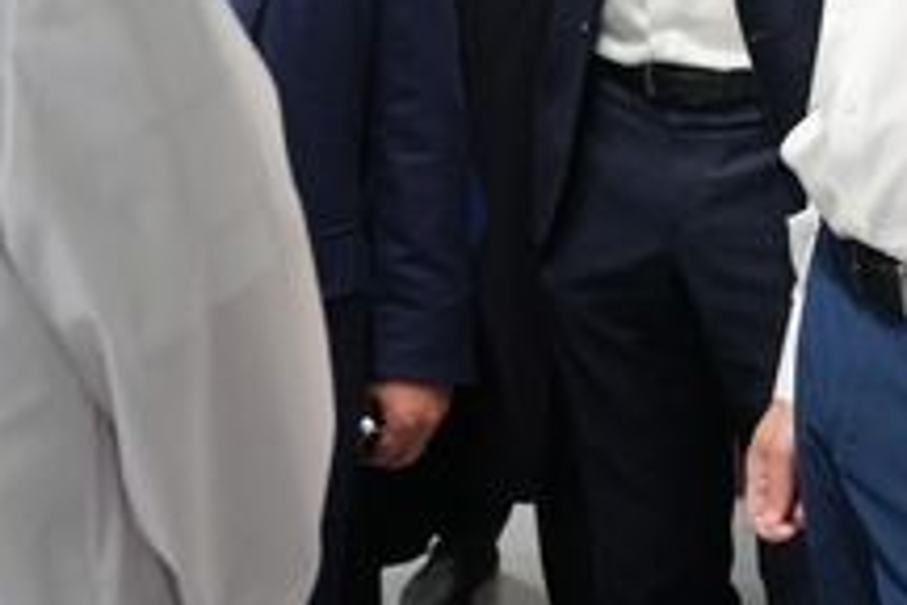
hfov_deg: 19.0
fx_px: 2696
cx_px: 611
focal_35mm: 107
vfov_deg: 12.4
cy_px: -189
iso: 4000
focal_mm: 33
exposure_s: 1/500
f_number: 4.5
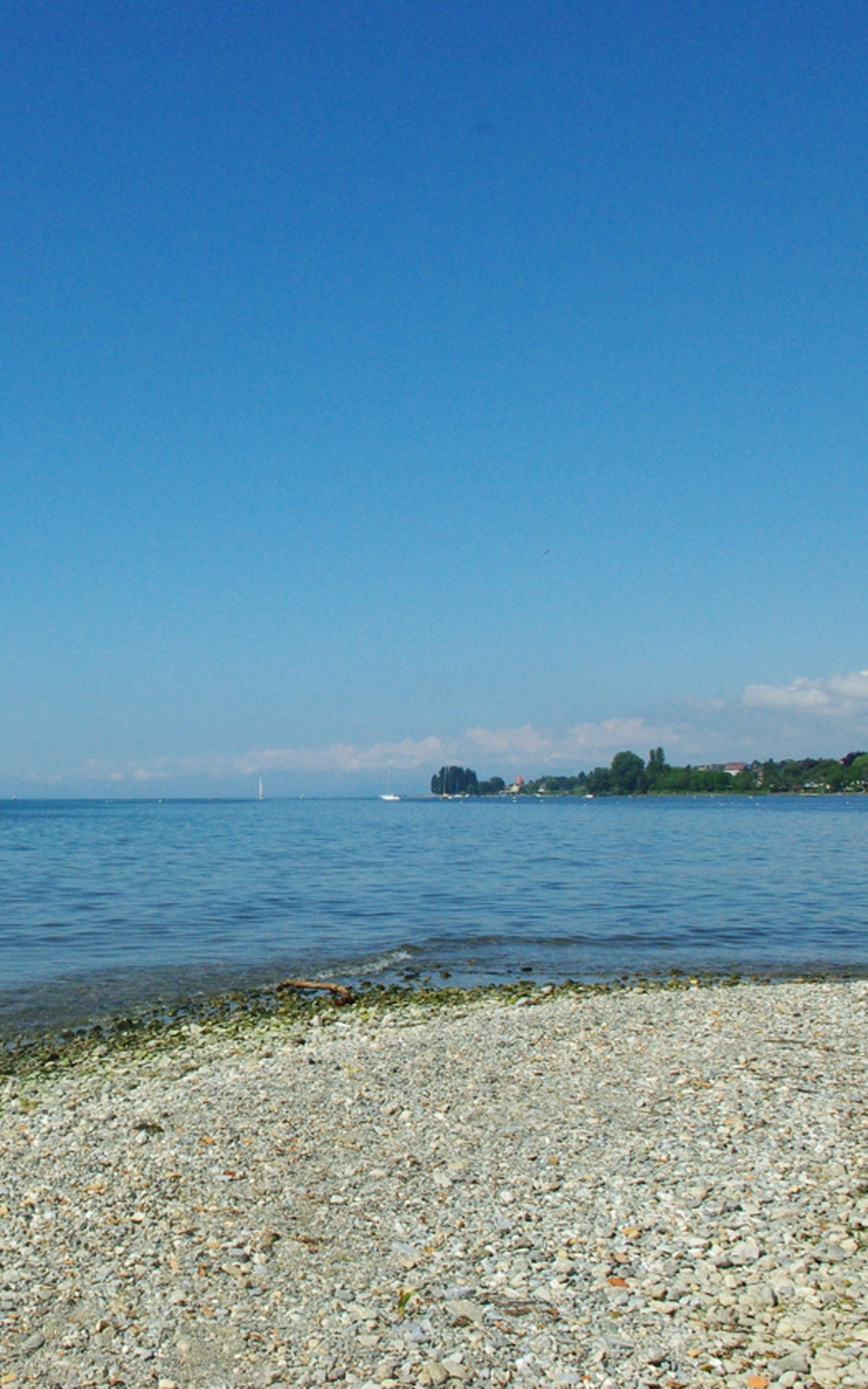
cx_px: 51
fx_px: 1590
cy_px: 697
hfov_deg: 29.0
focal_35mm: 42
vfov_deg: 47.2
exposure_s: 1/1000
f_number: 11
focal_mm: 18
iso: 800
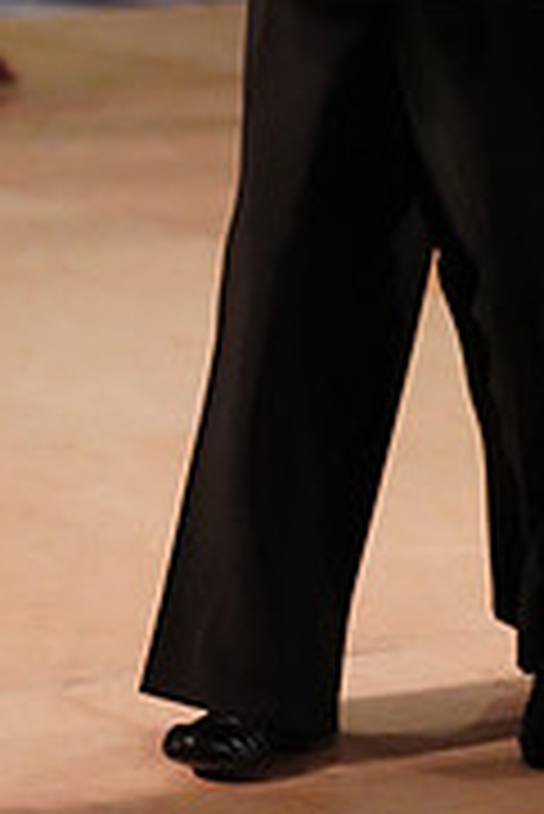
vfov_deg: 8.1
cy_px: -153
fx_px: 5723
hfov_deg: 5.4
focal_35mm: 253
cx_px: 34
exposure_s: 1/400
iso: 5000
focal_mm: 79
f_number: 2.8
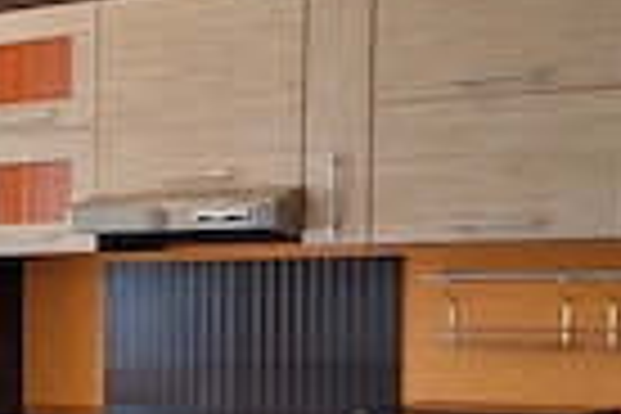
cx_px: -252
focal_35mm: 104
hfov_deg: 18.0
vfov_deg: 13.0
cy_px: 410
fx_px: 1794
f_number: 1.8
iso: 50
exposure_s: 1/100
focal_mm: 5.54
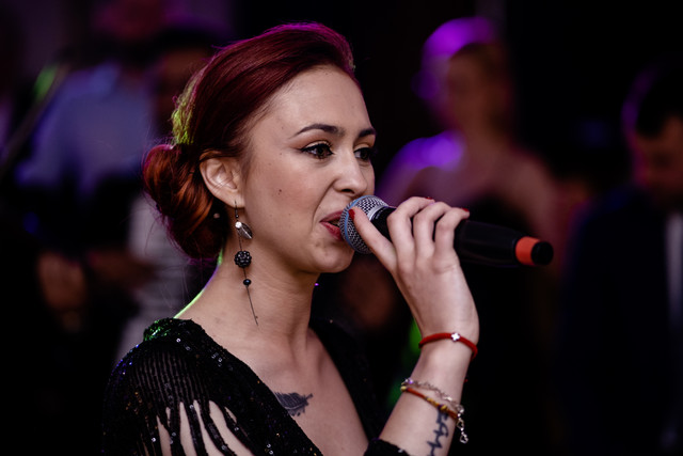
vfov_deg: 10.7
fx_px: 2429
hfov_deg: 16.0
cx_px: 342
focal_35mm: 128
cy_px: 228
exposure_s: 1/250
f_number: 1.8
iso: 800
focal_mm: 85
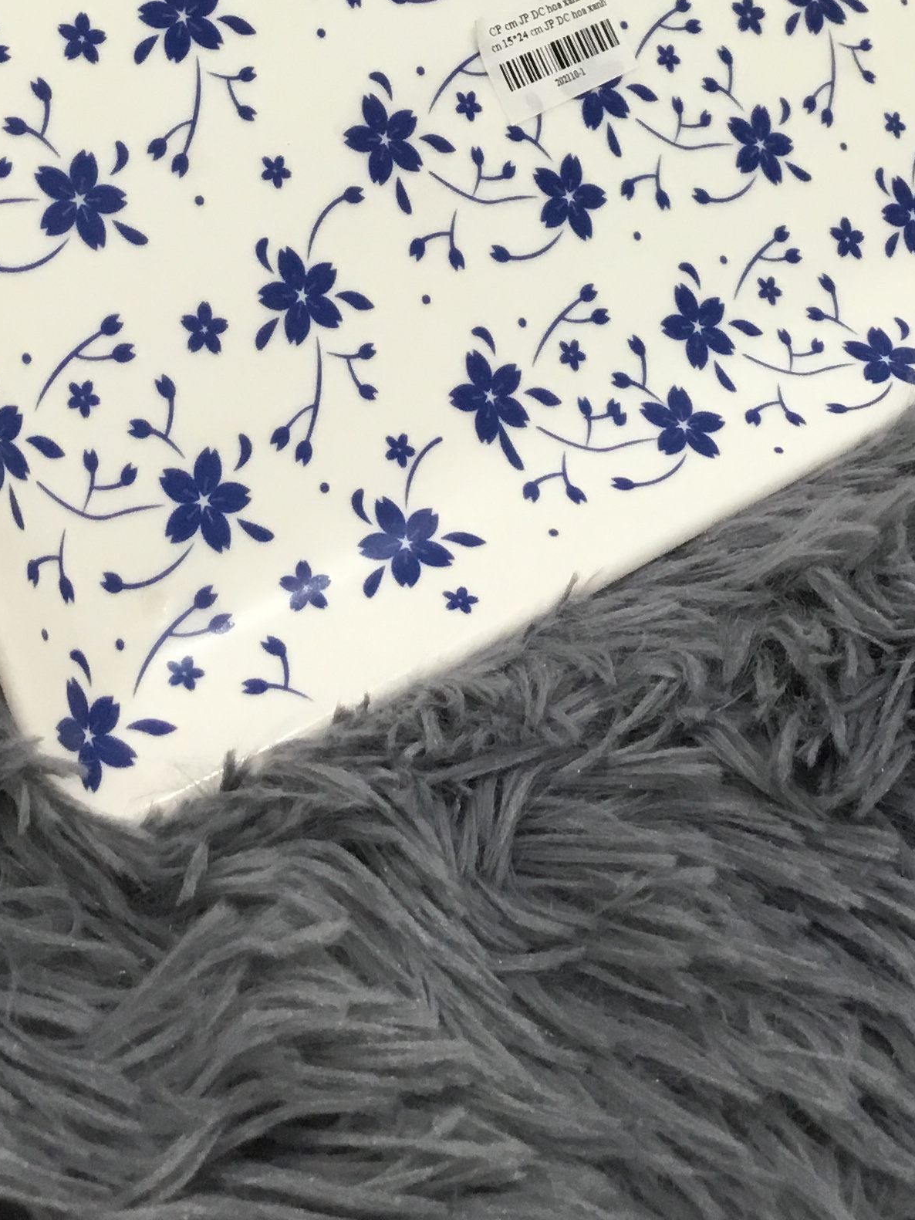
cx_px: 441
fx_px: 2255
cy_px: 22
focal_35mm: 64
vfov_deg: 28.5
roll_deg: -1.8
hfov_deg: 22.9
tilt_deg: -24.1
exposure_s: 1/33
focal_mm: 3.3
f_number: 2.4
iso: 40
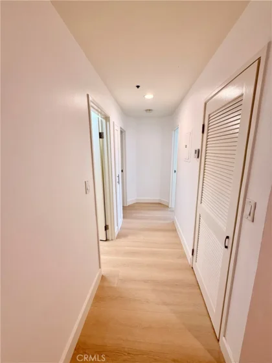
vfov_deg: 102.1
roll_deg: -0.3
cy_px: 182
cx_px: 136
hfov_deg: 85.7
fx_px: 147
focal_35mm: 14
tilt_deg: -10.8
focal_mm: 2.22
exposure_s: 1/120
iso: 250
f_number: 2.2
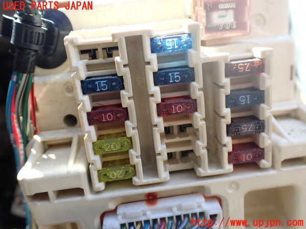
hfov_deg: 60.0
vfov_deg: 46.8
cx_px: 153
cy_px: 114
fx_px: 265
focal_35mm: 30
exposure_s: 1/160
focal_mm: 5.4
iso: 100
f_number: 2.3
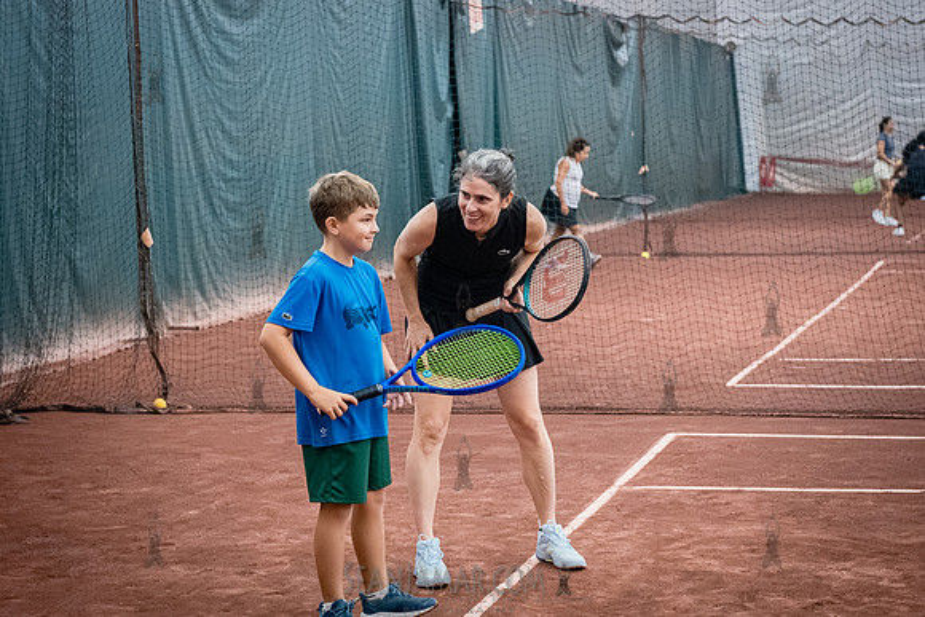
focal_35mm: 85
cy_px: 244
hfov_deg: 24.0
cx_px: 462
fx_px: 2176
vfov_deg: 16.1
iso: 6400
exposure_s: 1/400
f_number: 4
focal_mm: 70
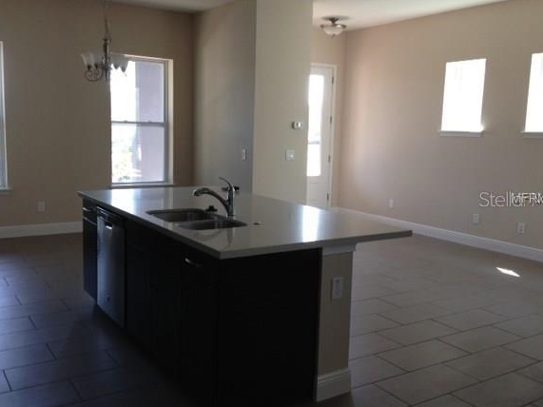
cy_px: 199
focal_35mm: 37
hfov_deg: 50.1
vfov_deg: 38.7
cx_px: 264
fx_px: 580
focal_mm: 4.13
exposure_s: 1/60
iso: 64
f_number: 2.4
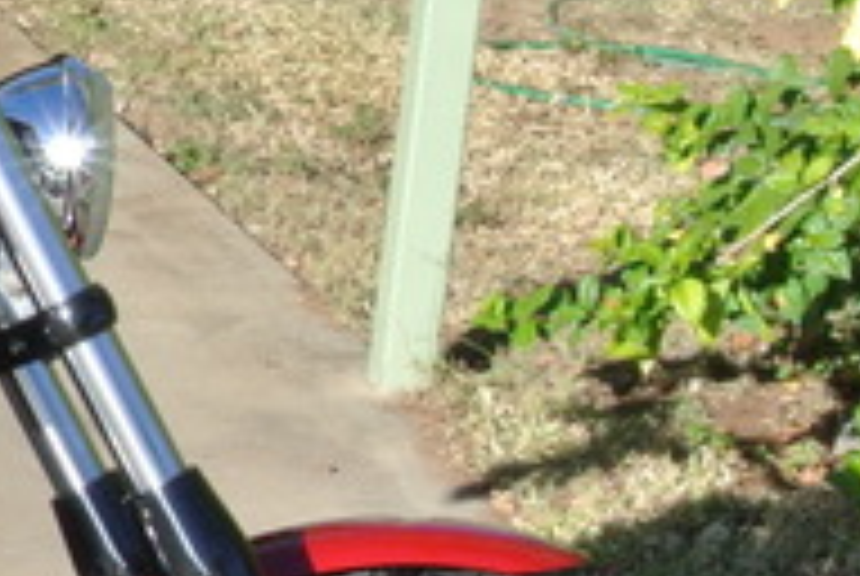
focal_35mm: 176
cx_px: -824
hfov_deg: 10.7
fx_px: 4211
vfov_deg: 7.8
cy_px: 540
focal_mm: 15.7
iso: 220
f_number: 16
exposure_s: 1/60
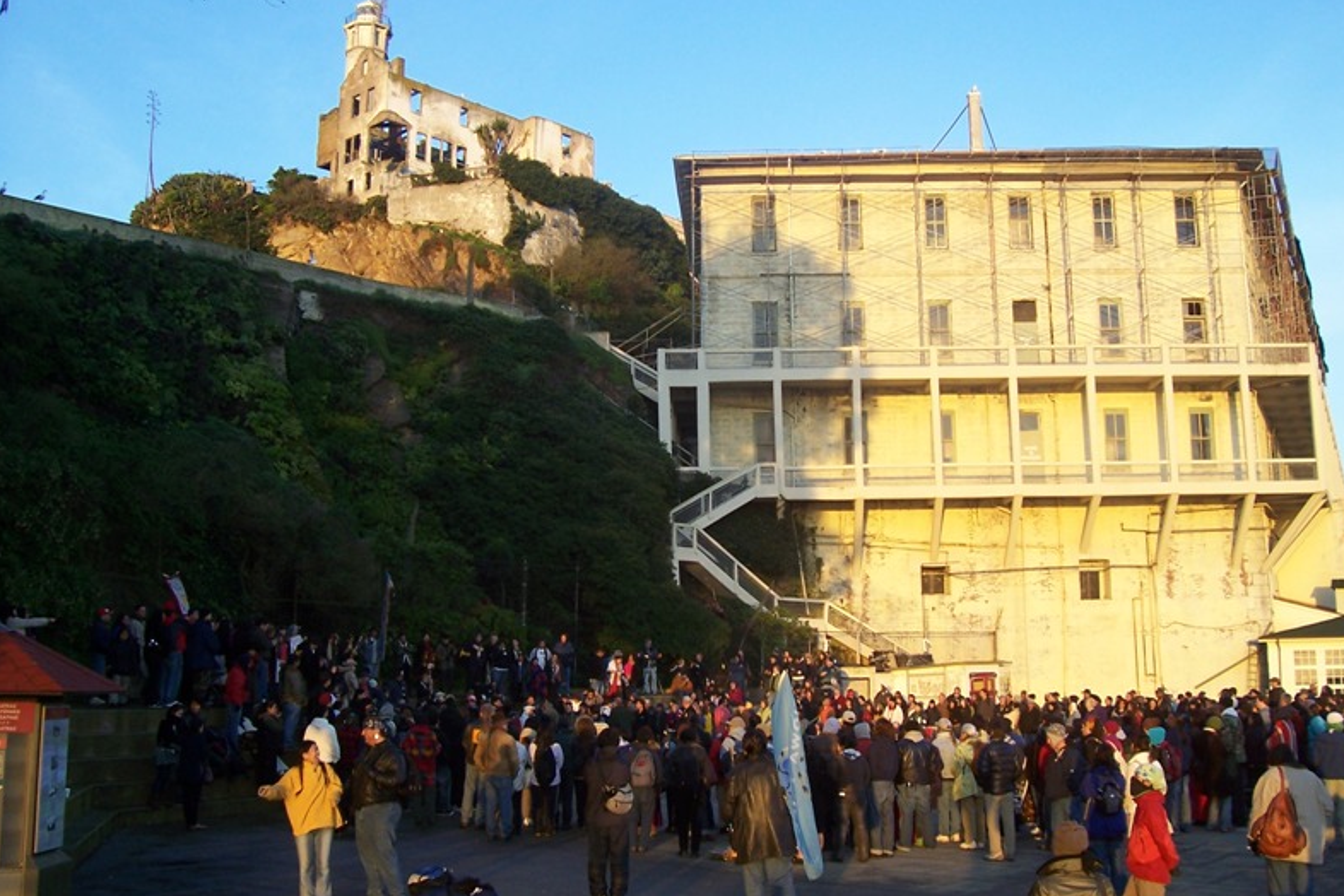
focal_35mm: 36
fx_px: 1344
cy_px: 455
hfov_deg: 53.1
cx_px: 679
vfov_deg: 36.9
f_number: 2.7
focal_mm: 5.6
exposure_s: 1/180
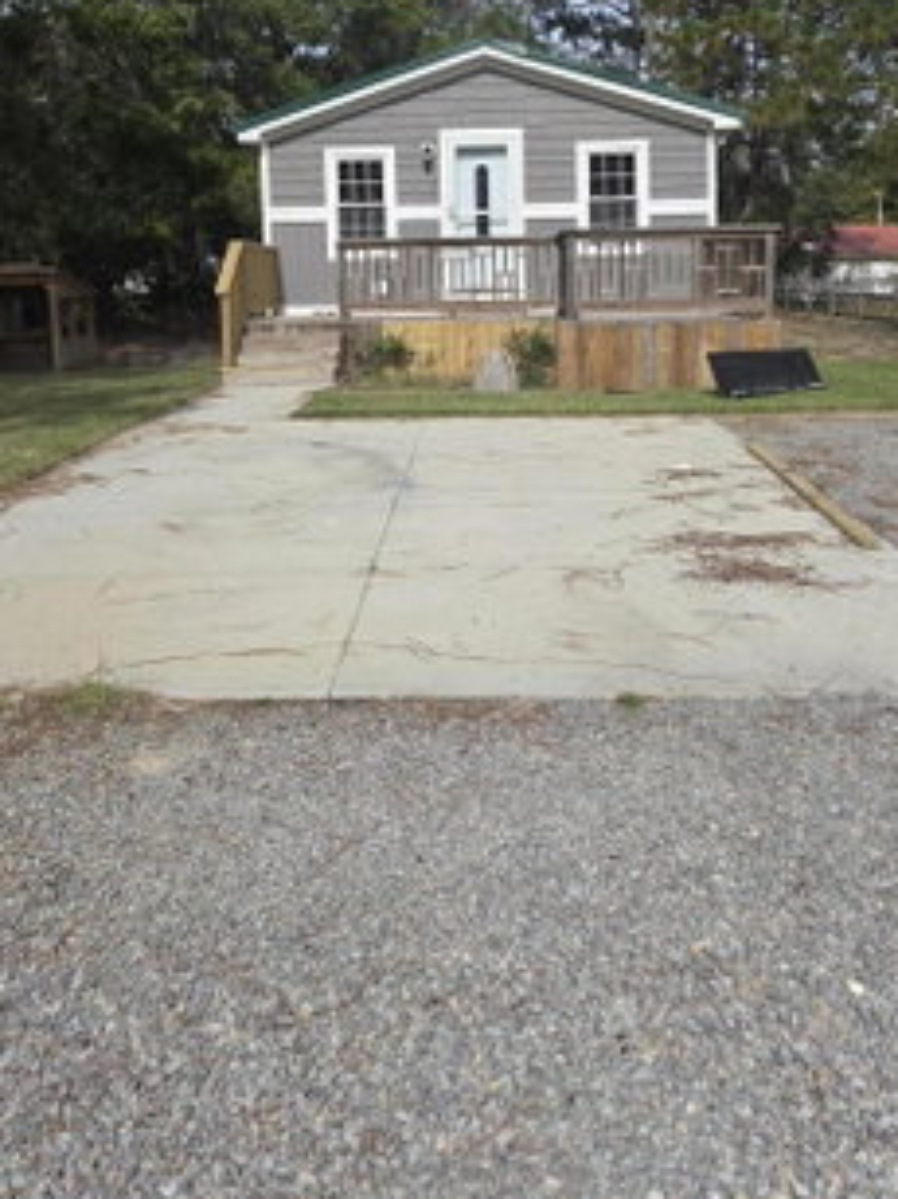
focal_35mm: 36
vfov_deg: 50.3
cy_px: 383
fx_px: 1246
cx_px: 453
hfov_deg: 39.6
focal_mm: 5.4
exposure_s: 1/2180
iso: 25
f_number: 1.8
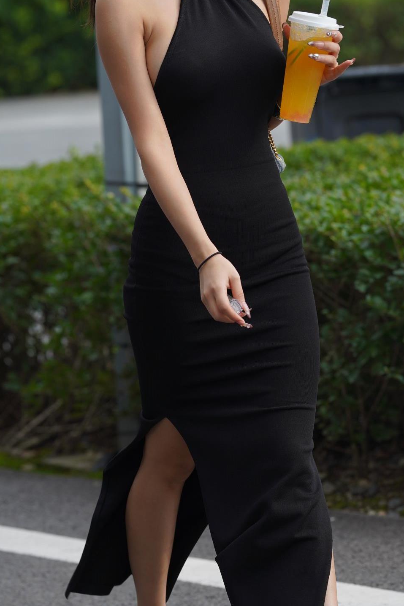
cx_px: 223
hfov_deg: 5.1
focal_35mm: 268
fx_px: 4512
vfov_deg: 7.7
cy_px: 313
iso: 250
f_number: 4.5
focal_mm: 135
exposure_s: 1/640
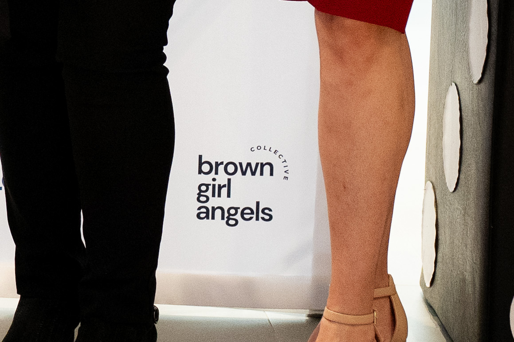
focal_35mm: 261
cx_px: -277
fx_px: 3725
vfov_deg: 5.2
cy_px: -319
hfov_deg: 7.7
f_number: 3.5
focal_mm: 50
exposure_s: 1/160
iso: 2000
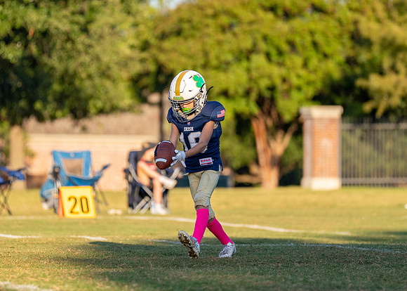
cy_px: 123
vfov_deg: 4.0
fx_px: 4204
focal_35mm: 364
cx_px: 202
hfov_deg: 5.5
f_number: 2.8
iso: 400
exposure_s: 1/2500
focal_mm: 200
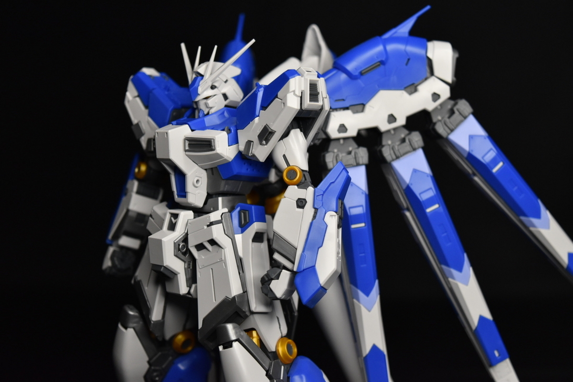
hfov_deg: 29.9
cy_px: 191
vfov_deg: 20.2
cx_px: 286
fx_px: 1074
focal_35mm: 68
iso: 800
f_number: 5
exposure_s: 1/25
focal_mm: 45
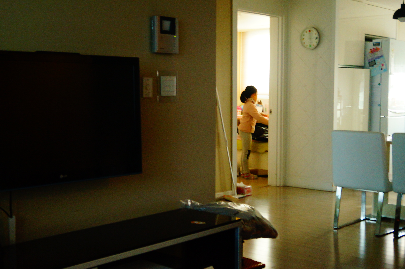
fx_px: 590
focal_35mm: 52
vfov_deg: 25.7
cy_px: 134
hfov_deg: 37.9
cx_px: 202
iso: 2500
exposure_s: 1/60
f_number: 5
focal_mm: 35
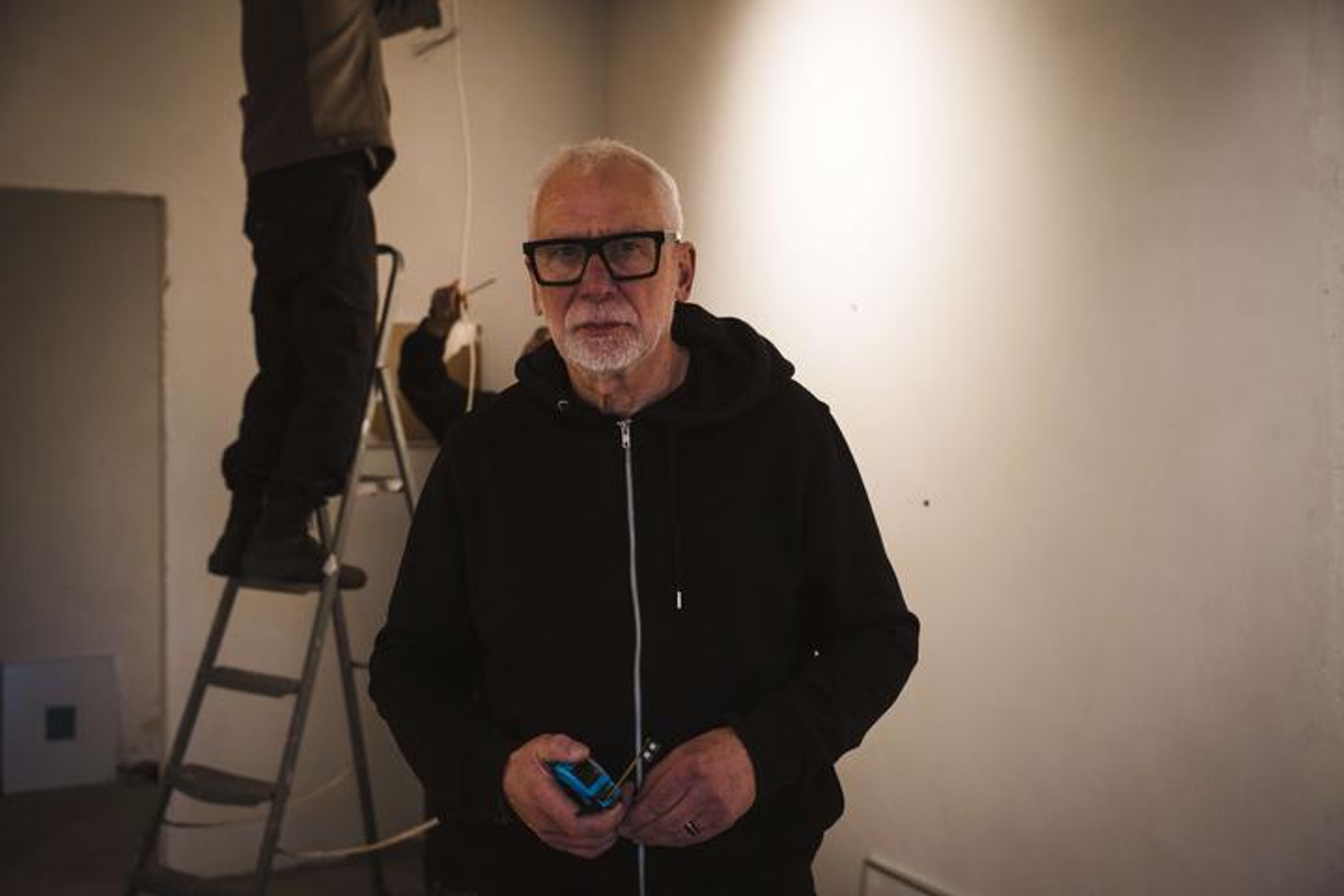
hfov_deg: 48.0
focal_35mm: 40
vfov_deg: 33.1
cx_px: 672
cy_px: 448
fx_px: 1508
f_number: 4
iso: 1000
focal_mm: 40.4
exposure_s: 1/250
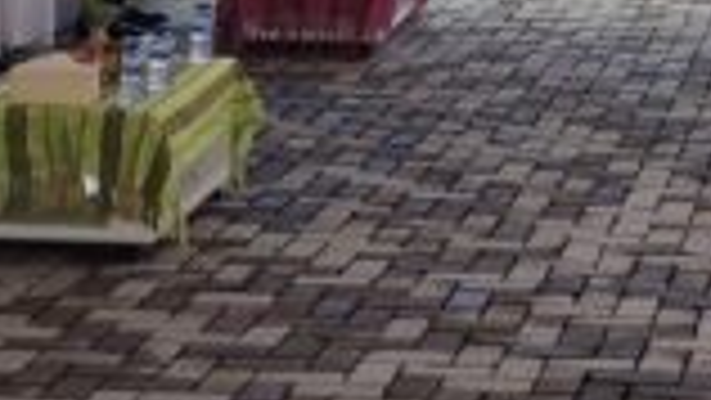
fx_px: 3055
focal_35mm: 162
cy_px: -800
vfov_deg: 6.8
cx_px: 644
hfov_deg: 13.2
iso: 25
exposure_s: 1/584
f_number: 1.8
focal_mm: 5.4
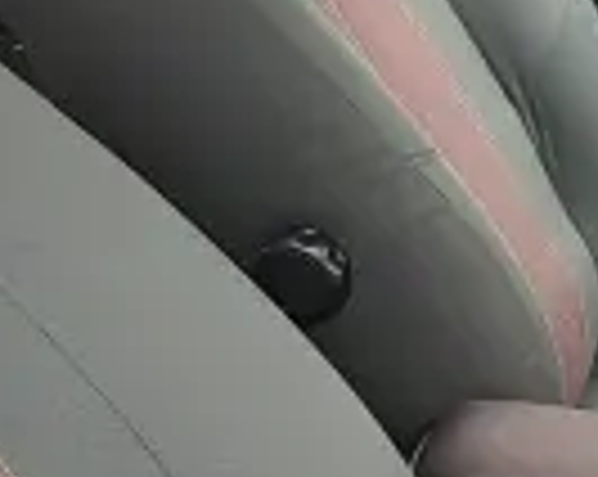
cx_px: 611
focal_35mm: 108
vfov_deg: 13.9
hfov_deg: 17.4
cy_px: 544
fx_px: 1909
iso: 100
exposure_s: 1/117
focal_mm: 5.56
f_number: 1.8
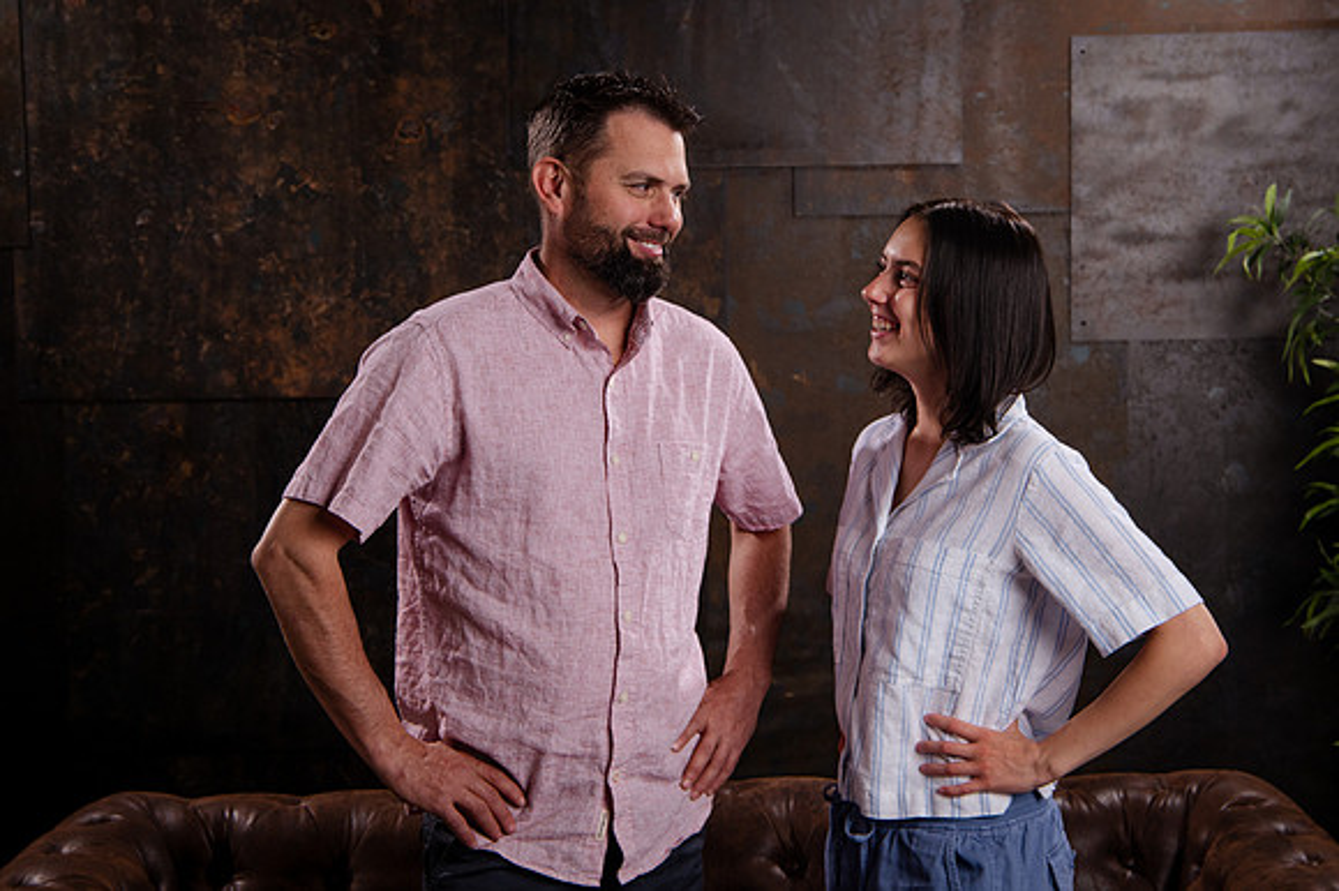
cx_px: 700
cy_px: 395
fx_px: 2241
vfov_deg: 22.5
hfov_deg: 33.3
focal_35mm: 60
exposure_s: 1/160
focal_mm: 52
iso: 1000
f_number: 8
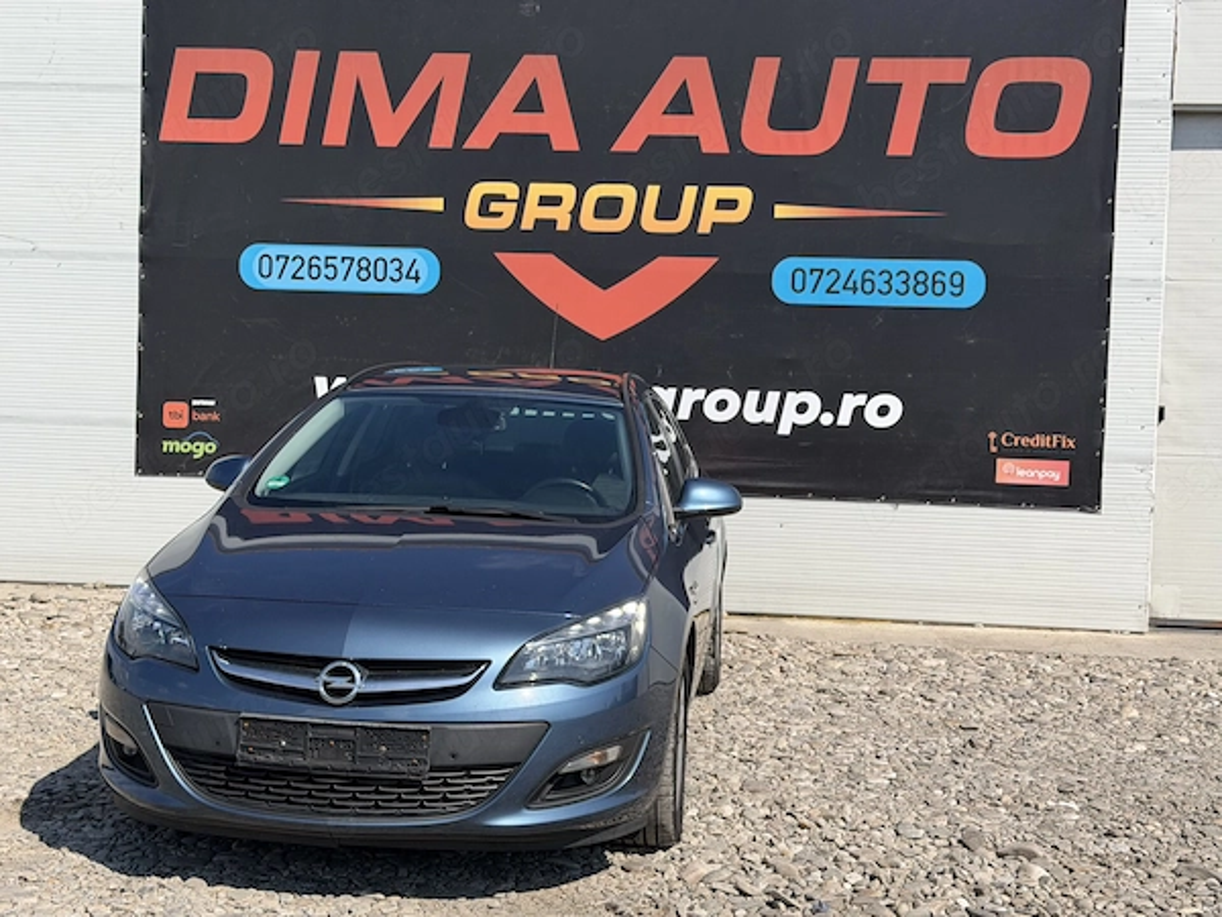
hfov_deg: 39.7
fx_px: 1694
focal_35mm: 48
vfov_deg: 30.3
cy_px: 458
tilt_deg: -2.2
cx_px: 611
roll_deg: -1.5
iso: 80
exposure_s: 1/6024
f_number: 1.78
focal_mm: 6.76
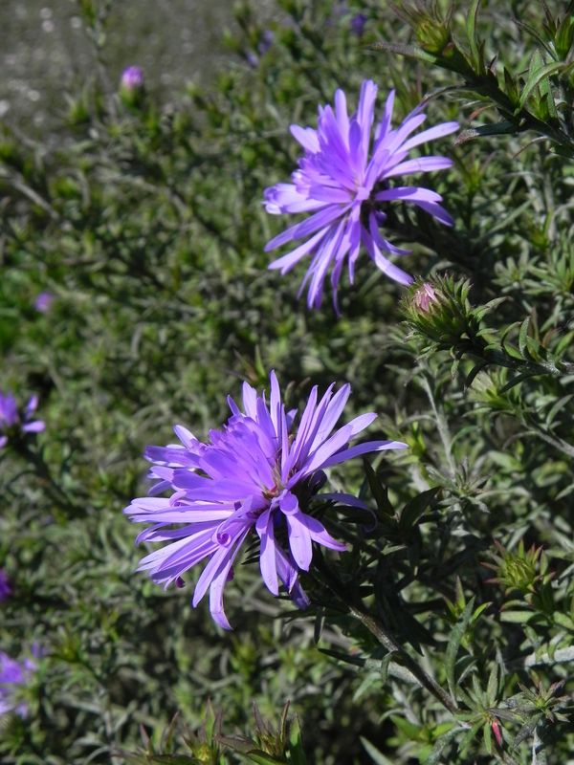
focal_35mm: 41
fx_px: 906
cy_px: 382
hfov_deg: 35.1
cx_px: 287
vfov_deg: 45.8
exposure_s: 1/1000
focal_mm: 7.3
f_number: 5
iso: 160
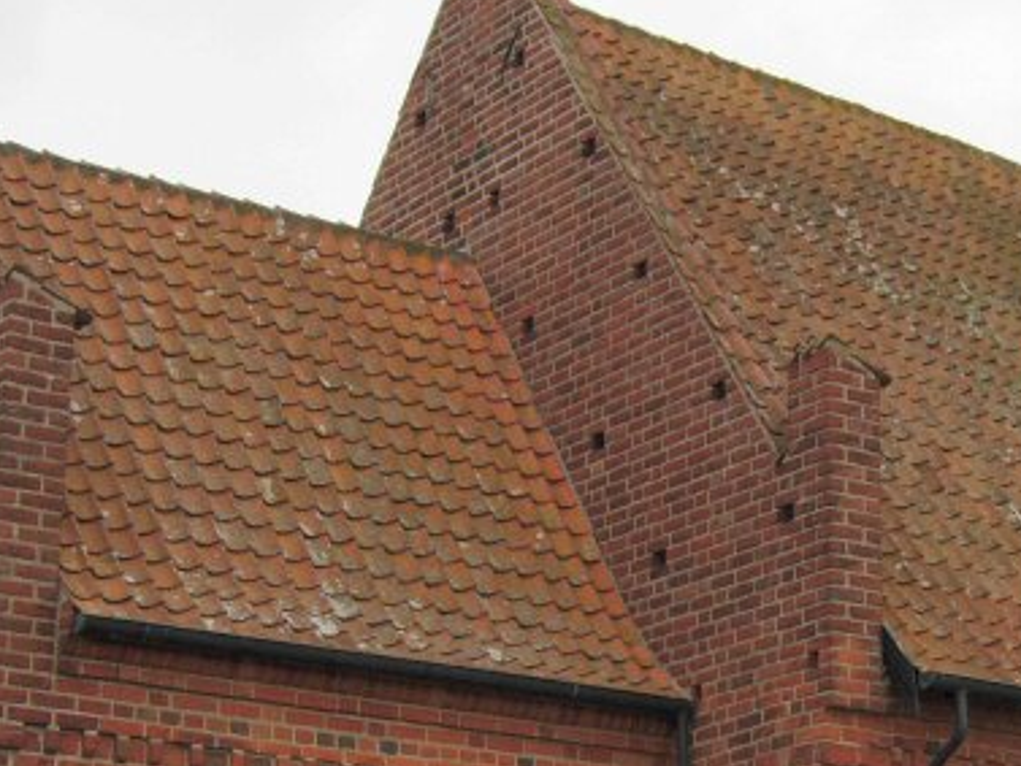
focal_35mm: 86
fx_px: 2537
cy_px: 646
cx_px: 845
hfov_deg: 22.4
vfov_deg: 17.0
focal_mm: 7.5
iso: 50
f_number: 3.8
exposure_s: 1/186
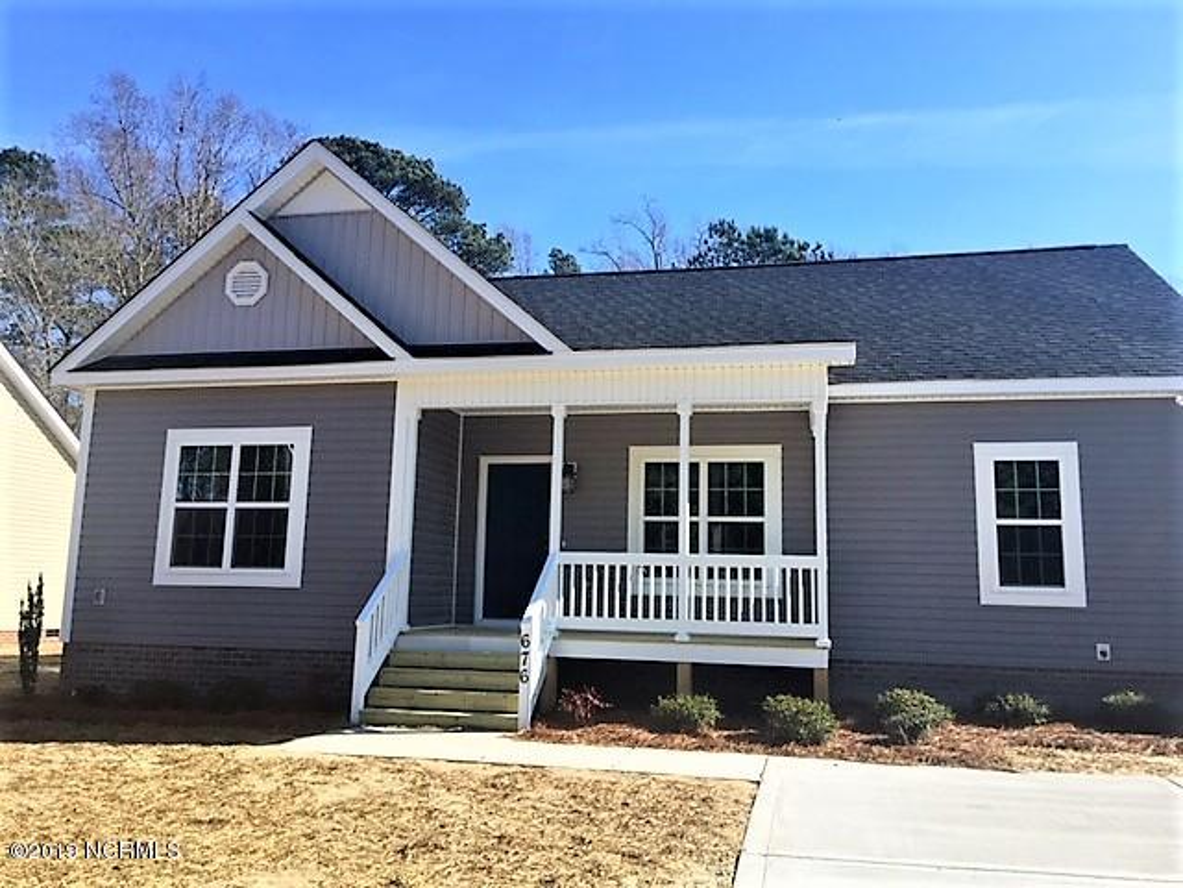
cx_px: 592
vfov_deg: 48.2
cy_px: 444
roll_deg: -2.1
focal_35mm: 29
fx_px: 991
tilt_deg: +9.5
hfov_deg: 61.7
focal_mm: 4.15
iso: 32
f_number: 2.2
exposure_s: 1/1099
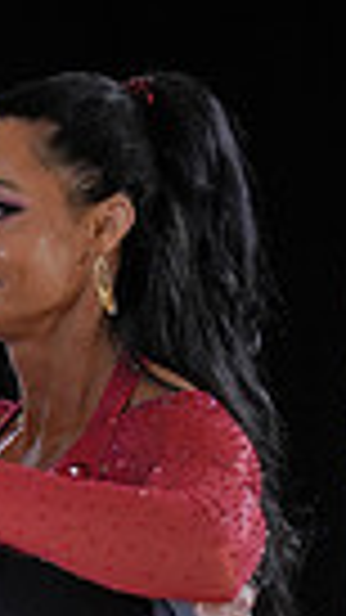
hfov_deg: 1.2
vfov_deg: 2.2
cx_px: -312
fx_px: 16271
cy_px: 967
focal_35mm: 997
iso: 640
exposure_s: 1/500
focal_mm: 150
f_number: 2
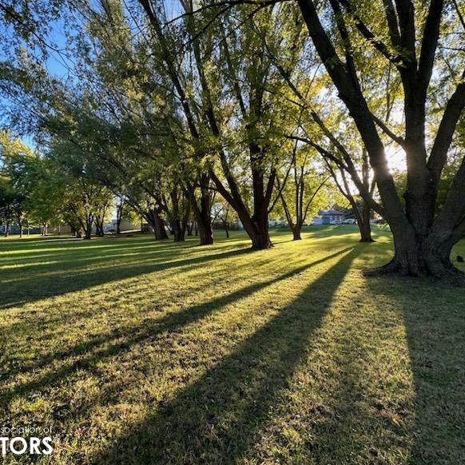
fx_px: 258
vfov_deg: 84.0
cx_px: 205
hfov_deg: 83.6
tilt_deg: +0.2
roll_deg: +1.5
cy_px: 231
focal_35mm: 17
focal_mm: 2.22
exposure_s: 1/157
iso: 40
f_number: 2.2
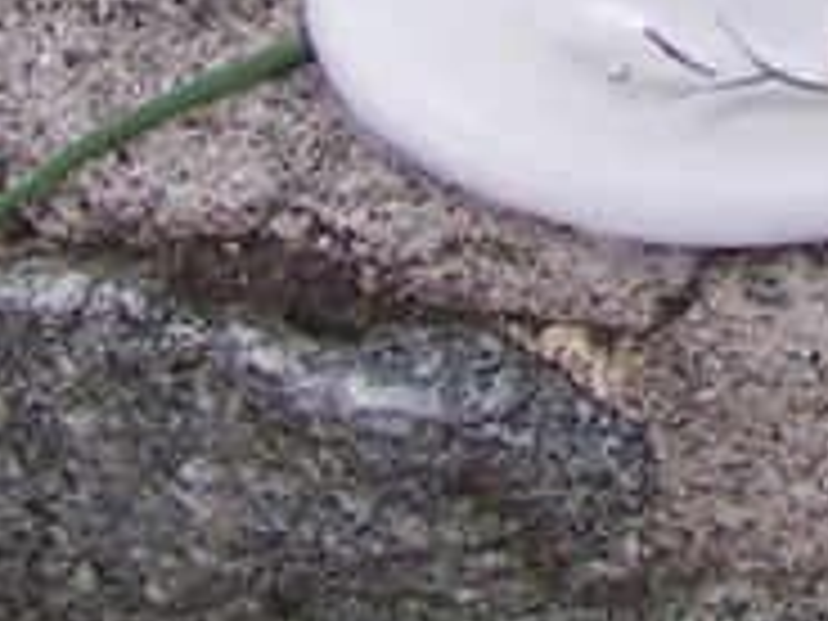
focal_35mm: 207
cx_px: 1022
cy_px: -1058
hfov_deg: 9.4
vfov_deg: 6.7
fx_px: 4951
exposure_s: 1/160
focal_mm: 5.8
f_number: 5.6
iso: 50
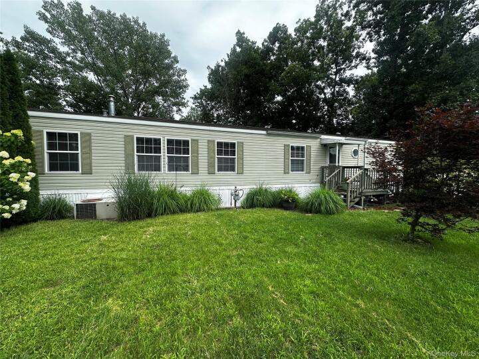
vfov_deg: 85.7
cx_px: 240
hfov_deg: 102.1
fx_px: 194
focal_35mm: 14
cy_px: 180
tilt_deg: -2.3
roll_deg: +0.3
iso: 40
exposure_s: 1/1014
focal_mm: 2.22
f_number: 2.2
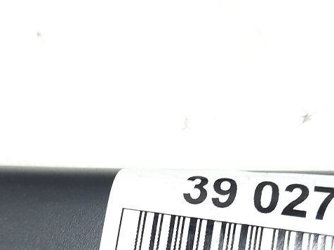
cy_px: 256
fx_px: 608
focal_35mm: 63
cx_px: 187
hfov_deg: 30.7
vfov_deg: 22.3
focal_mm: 4.6
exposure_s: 1/50
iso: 160
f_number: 2
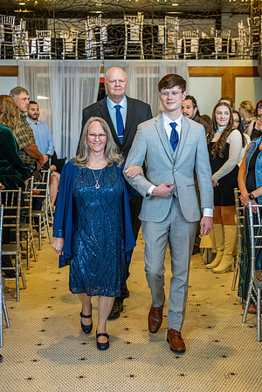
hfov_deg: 29.9
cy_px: 196
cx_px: 131
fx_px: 491
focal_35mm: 45
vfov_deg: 43.6
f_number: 2.8
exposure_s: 1/200
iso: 3200
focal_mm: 45
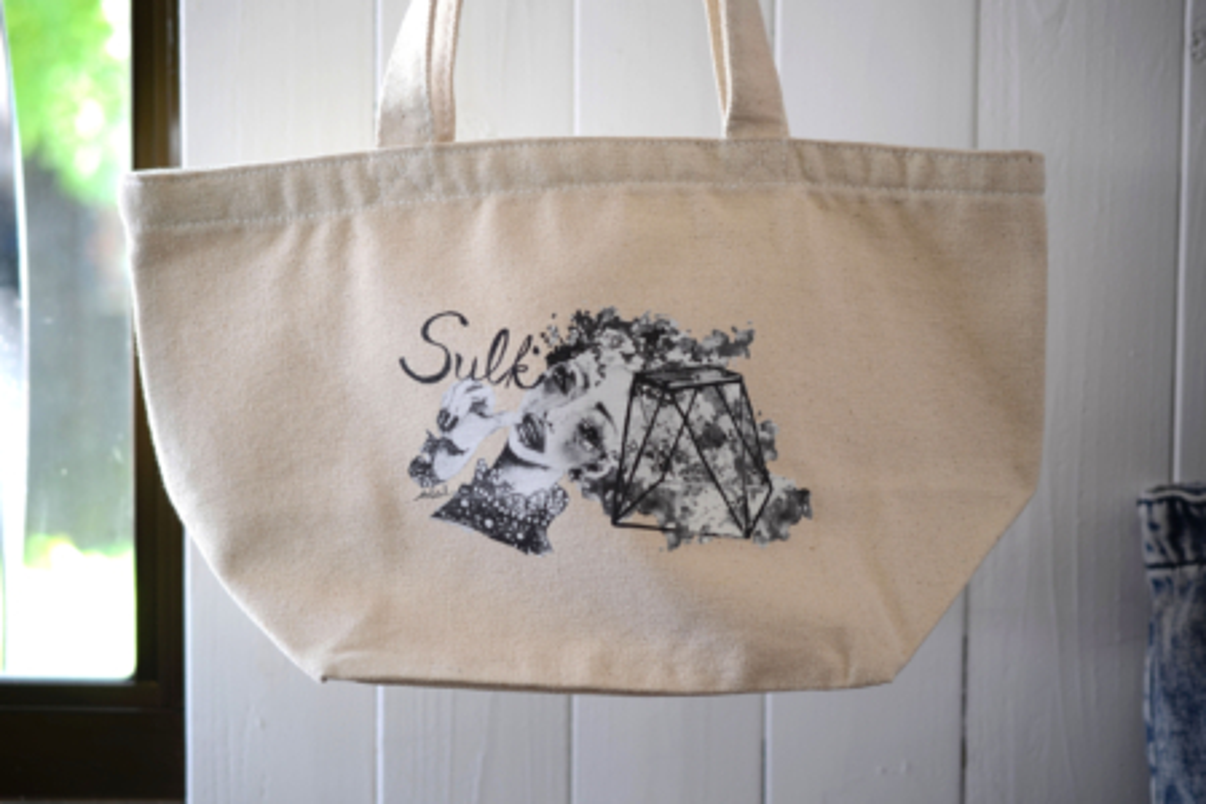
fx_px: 2010
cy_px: 402
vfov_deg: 22.6
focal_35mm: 60
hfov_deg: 33.4
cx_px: 603
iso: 110
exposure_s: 1/30
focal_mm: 40
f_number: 2.8
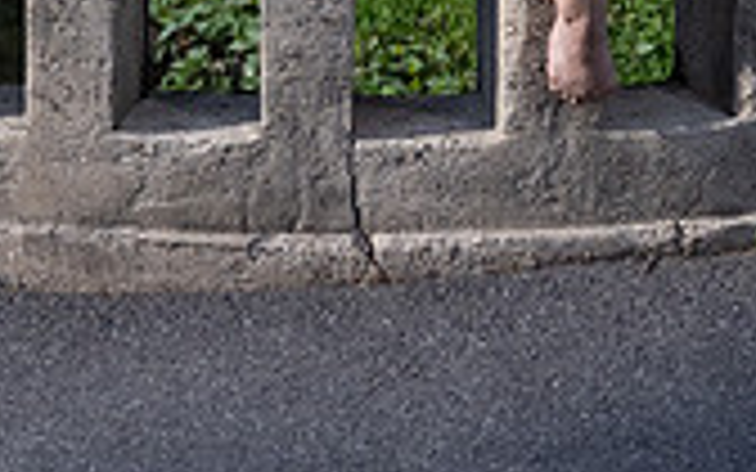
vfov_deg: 9.9
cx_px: 410
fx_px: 2555
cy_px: -451
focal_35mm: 124
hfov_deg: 16.8
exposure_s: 1/5000
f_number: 3.2
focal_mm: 30
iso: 400
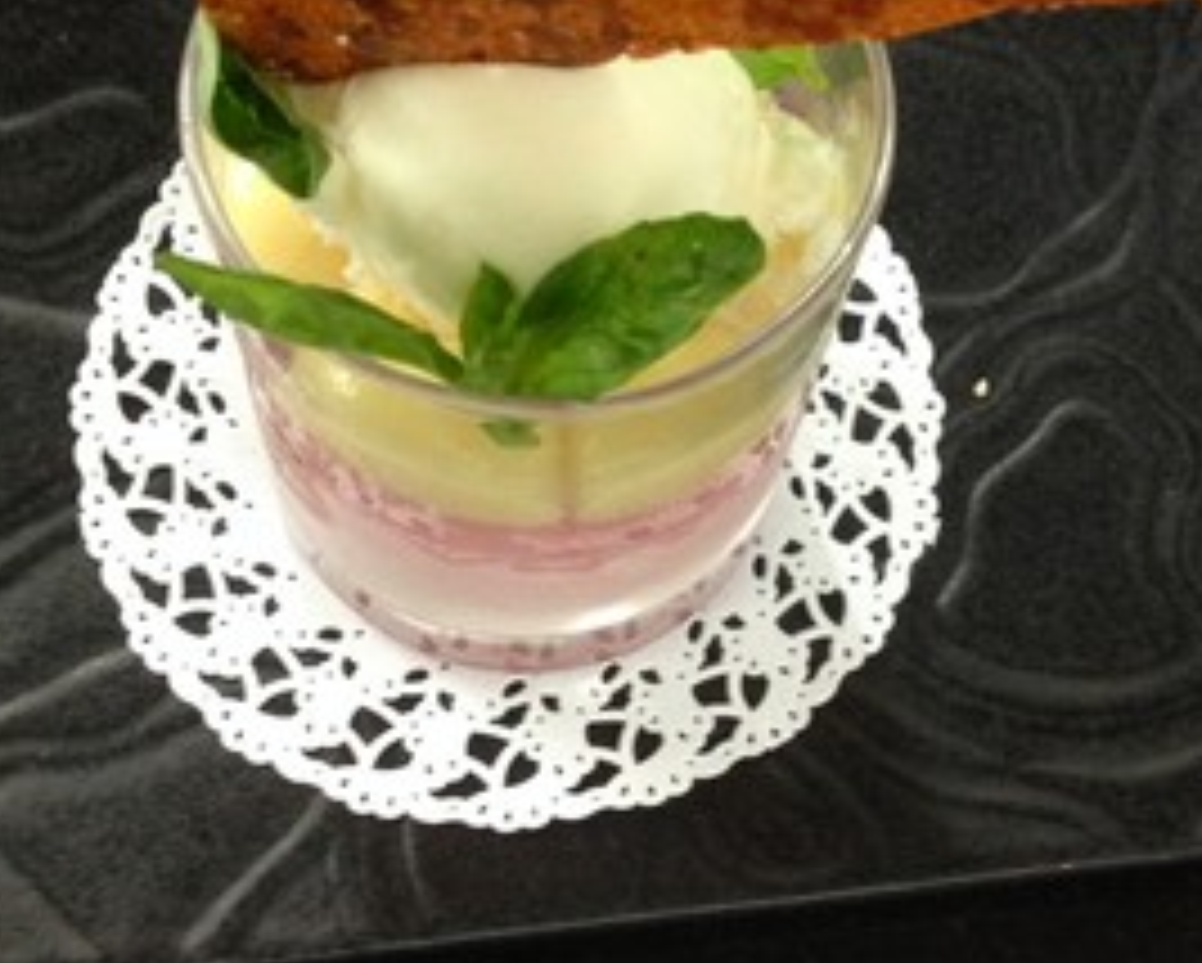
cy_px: 335
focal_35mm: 64
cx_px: 621
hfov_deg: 29.6
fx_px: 2278
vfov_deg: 23.8
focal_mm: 4.28
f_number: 2.4
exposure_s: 1/20
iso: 250
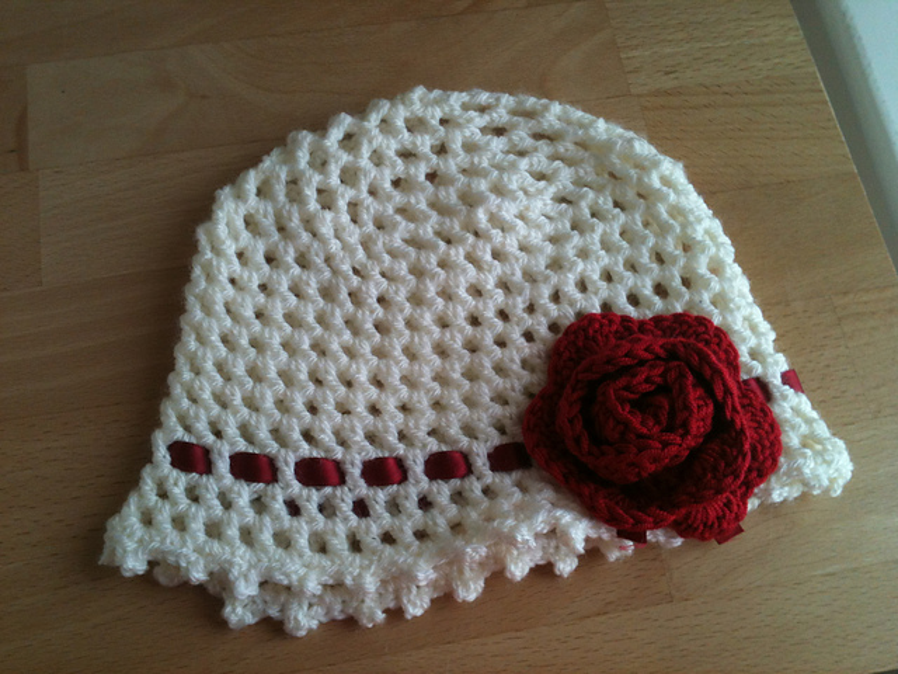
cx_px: 449
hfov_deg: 52.6
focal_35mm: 35
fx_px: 908
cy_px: 337
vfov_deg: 40.7
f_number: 2.8
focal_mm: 3.85
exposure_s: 1/40
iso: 64
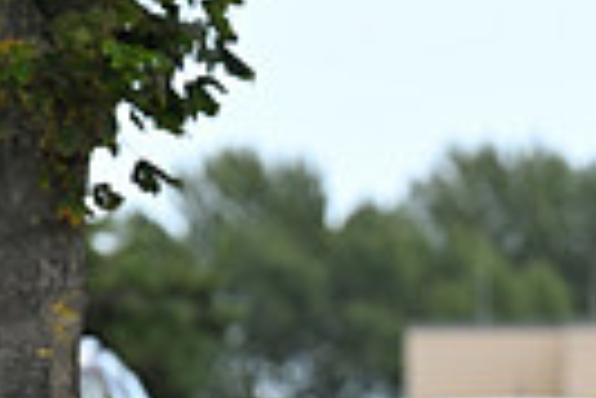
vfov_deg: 1.6
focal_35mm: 869
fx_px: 14402
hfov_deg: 2.4
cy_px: 803
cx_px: 1147
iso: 500
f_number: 5
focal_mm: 200
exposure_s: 1/1000
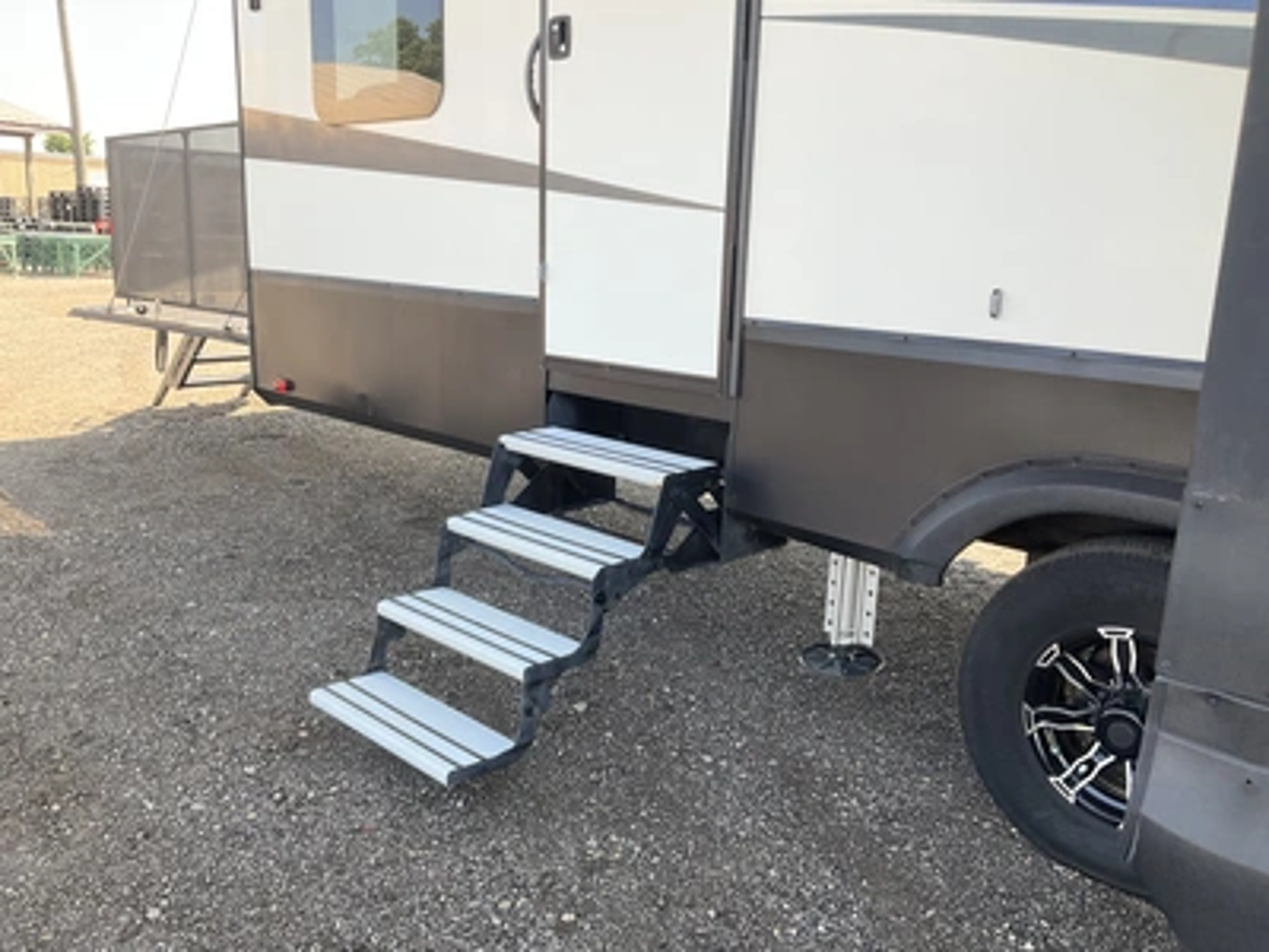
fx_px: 1063
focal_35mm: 29
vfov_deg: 48.2
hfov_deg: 61.7
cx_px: 634
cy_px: 476
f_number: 1.8
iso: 25
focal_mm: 3
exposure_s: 1/297
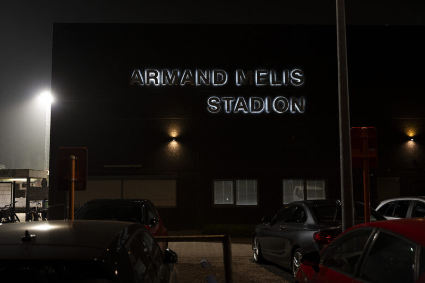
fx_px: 460
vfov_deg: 34.2
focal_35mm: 39
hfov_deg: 49.6
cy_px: 142
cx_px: 212
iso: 2000
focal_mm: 39
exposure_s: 1/50
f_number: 3.2
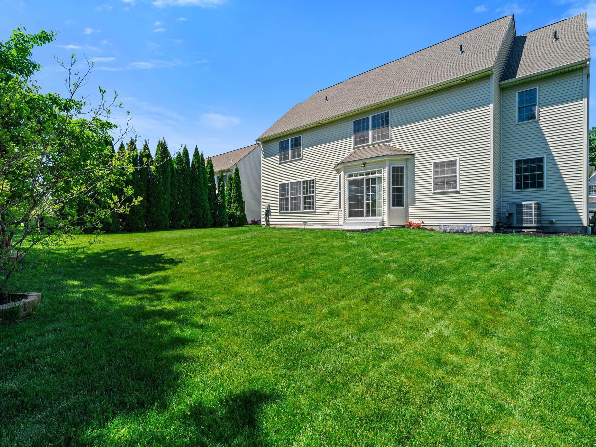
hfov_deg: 93.8
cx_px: 254
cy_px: 218
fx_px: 275
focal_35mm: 16
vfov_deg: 78.1
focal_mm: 14
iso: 160
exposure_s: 1/640
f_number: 8
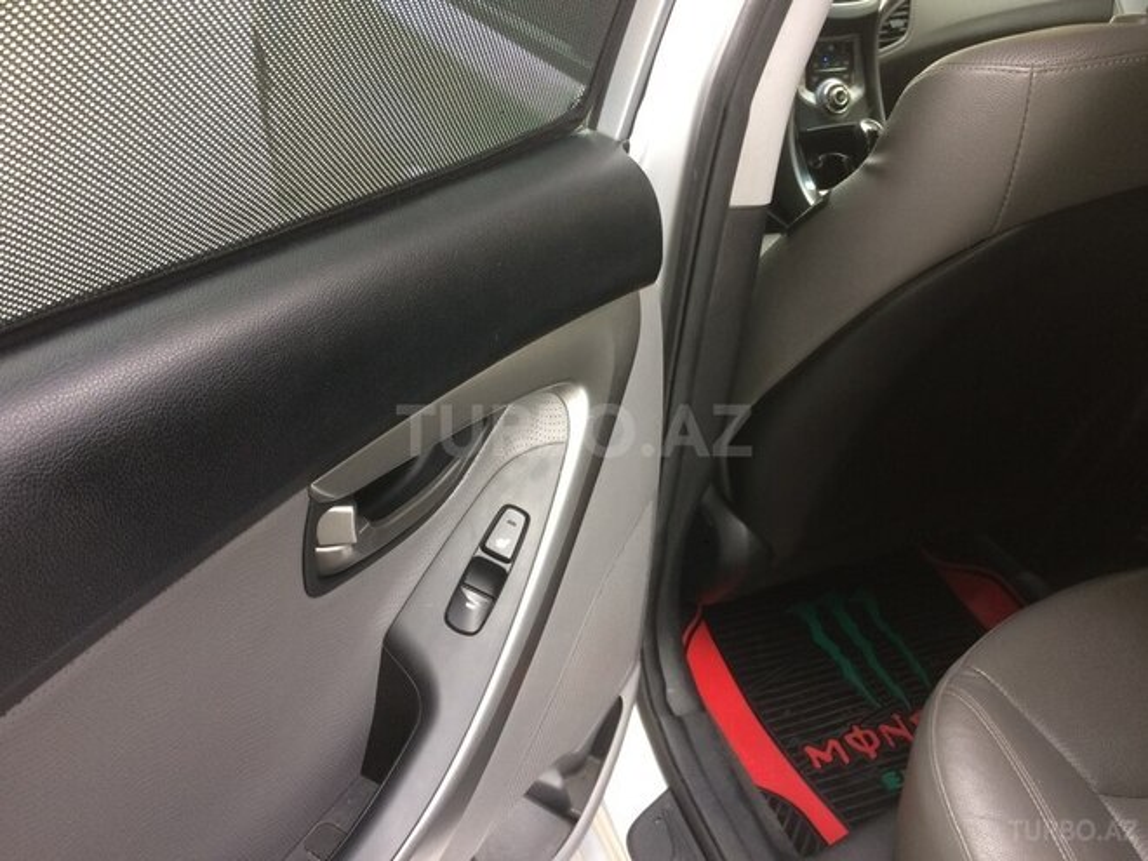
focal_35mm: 29
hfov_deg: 61.7
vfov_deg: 48.2
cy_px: 430
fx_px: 962
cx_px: 574
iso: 50
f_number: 2.2
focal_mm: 4.15
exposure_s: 1/33
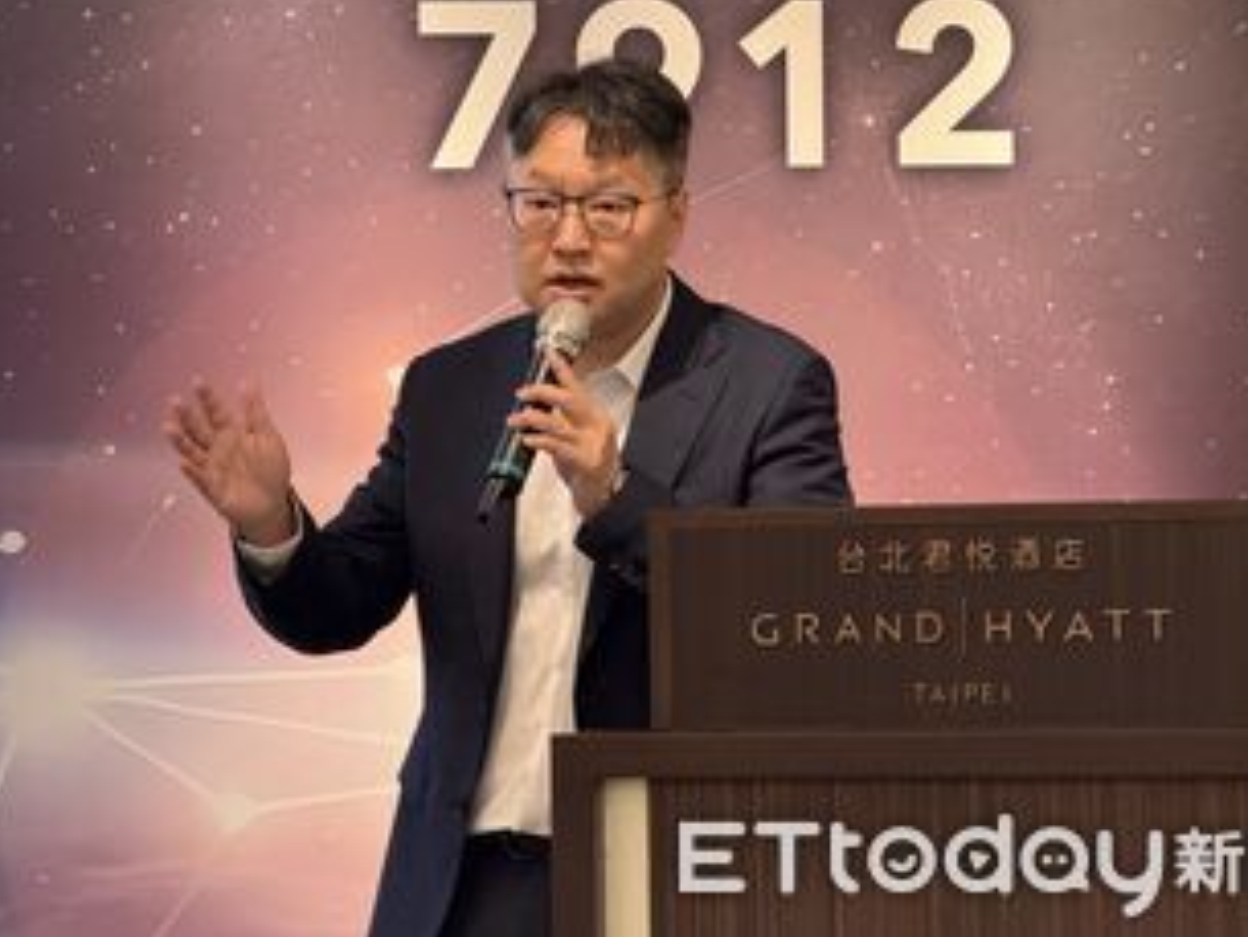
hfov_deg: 15.0
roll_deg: +0.9
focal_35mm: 131
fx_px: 4725
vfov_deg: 11.3
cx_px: 606
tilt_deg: +3.3
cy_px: 327
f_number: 2.8
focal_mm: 16.89
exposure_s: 1/60
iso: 400
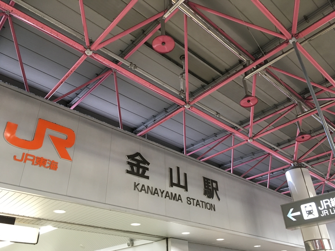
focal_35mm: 29
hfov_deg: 61.7
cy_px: 126
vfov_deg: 48.2
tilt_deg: +33.4
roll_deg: +2.9
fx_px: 281
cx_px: 168
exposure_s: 1/30
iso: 125
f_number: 2.2
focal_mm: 4.15
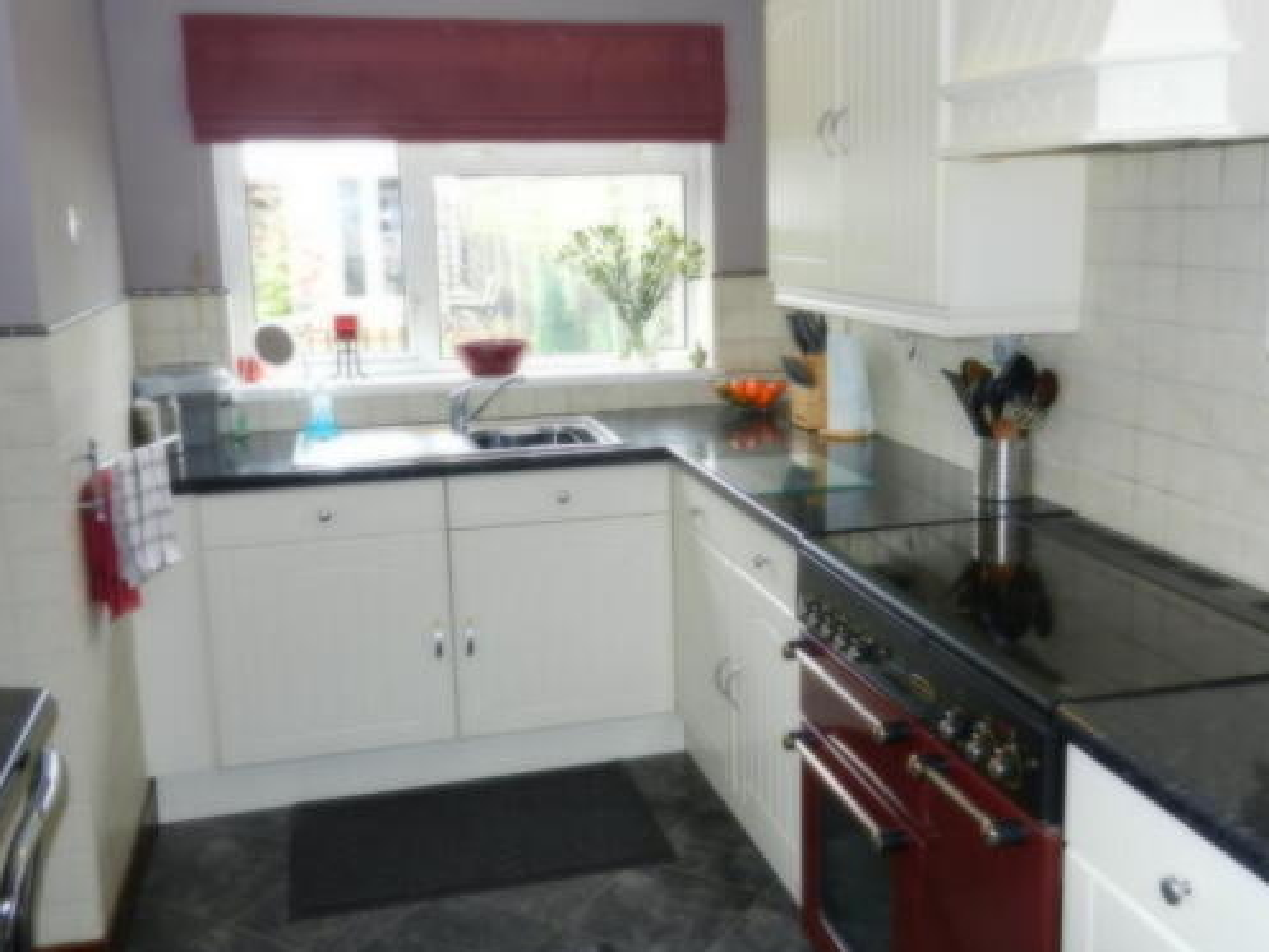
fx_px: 1247
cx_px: 693
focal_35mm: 34
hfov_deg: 53.9
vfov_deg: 41.8
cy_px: 435
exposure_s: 1/30
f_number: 3.6
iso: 250
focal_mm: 5.1
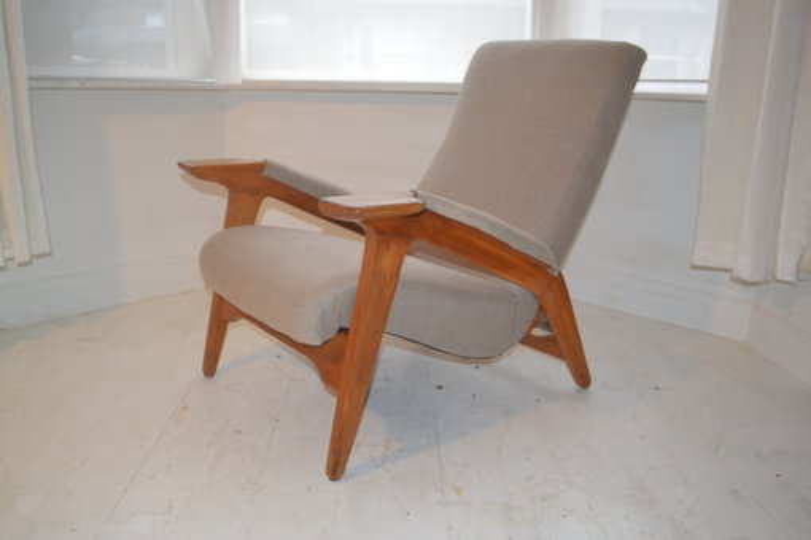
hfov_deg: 61.9
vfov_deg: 43.6
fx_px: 676
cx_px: 406
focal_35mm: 30
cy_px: 270
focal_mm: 20
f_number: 3.8
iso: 720
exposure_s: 1/60
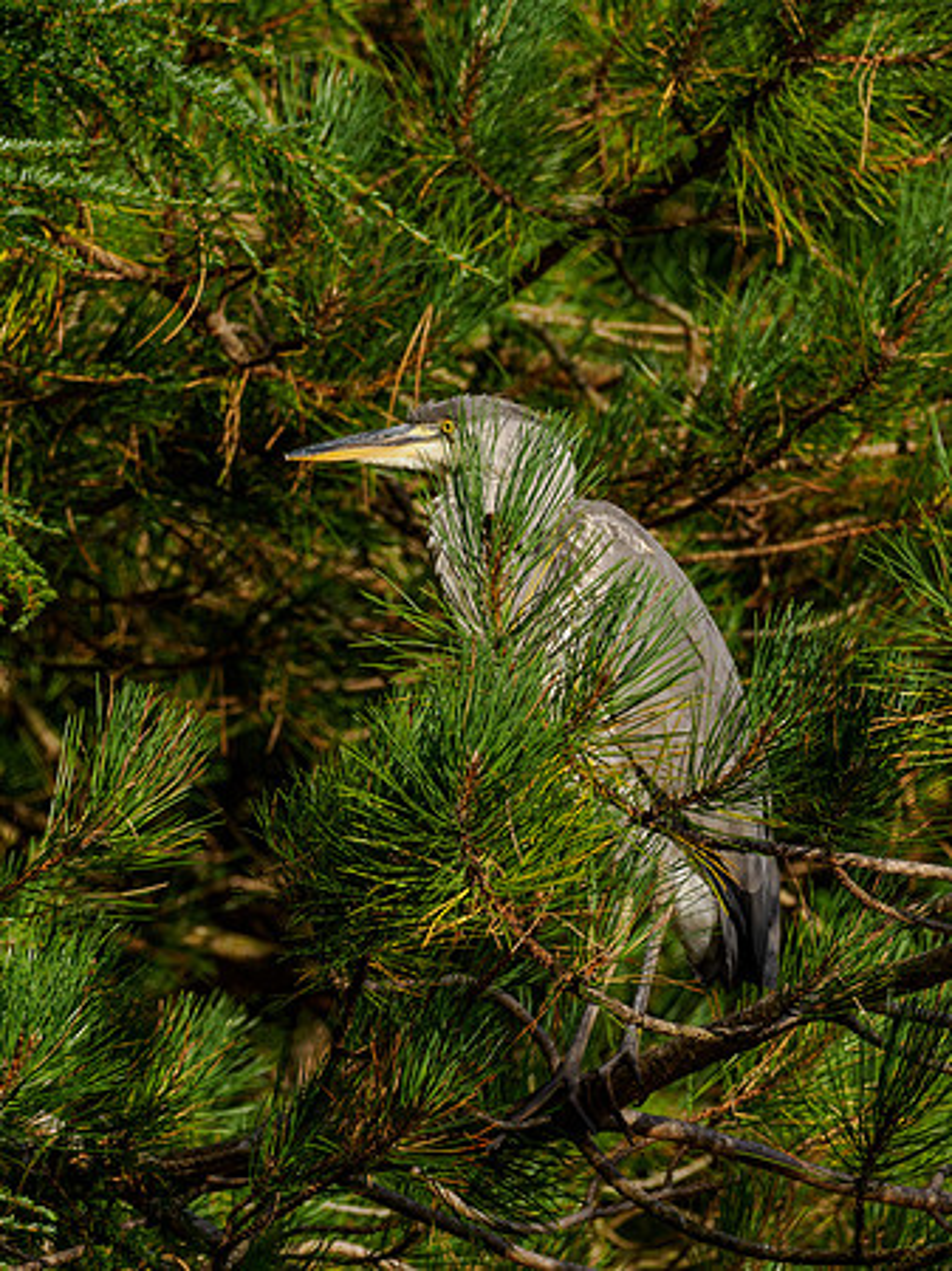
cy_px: 746
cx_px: 456
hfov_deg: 1.5
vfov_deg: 2.0
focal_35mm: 991
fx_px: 36387
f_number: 5
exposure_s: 1/1250
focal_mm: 300
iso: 200
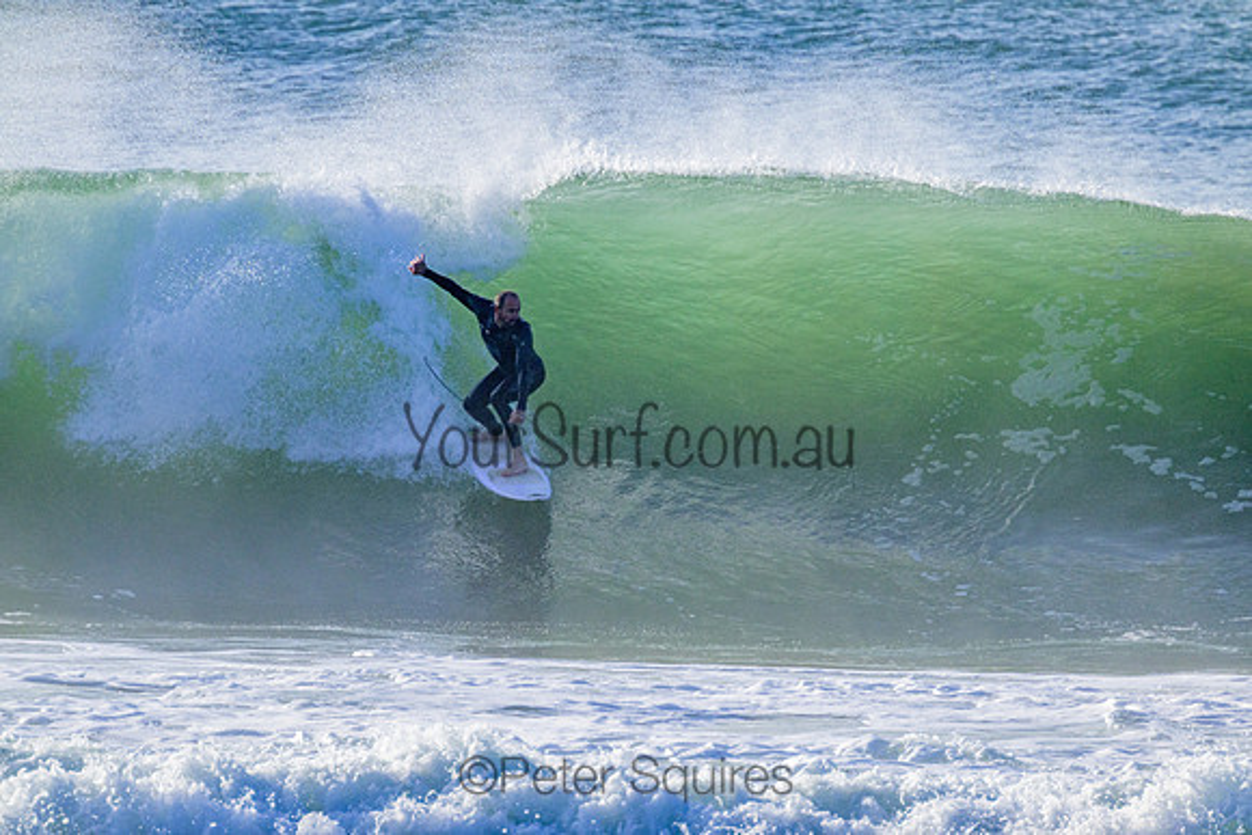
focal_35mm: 800
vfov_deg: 1.7
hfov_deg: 2.6
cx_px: 626
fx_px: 27827
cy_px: 418
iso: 1400
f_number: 11
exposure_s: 1/2000
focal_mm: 800
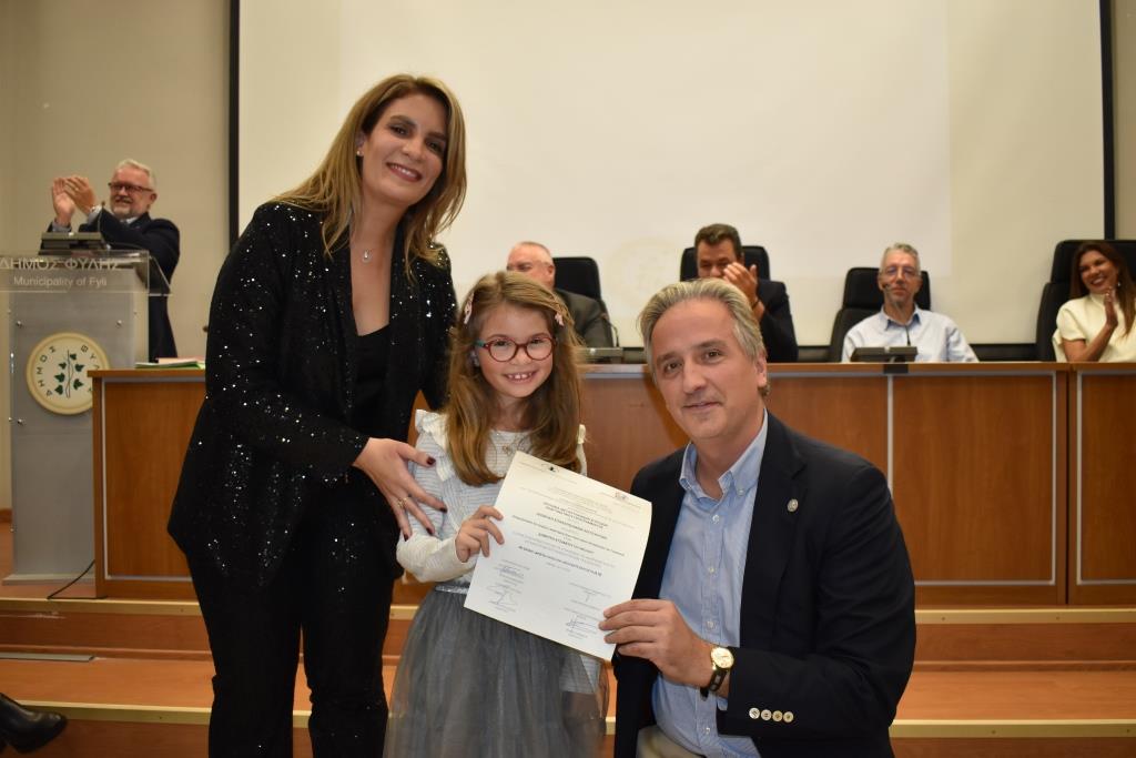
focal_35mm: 33
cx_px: 568
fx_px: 1041
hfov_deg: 57.2
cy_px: 379
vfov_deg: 40.0
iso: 800
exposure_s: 1/160
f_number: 3.8
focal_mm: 22
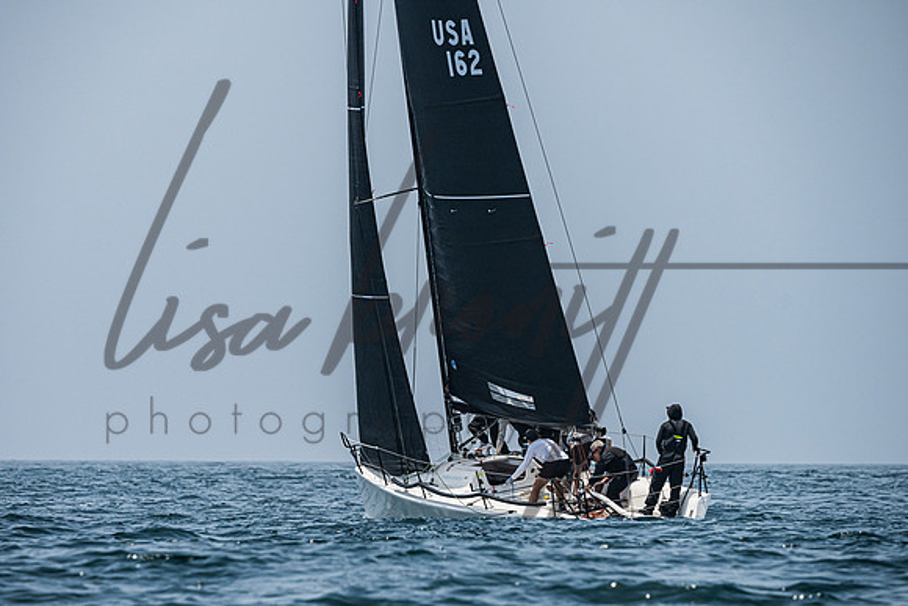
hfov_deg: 6.7
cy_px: 336
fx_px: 7759
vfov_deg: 4.5
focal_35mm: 308
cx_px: 430
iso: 400
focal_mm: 250
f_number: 6.3
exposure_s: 1/5000
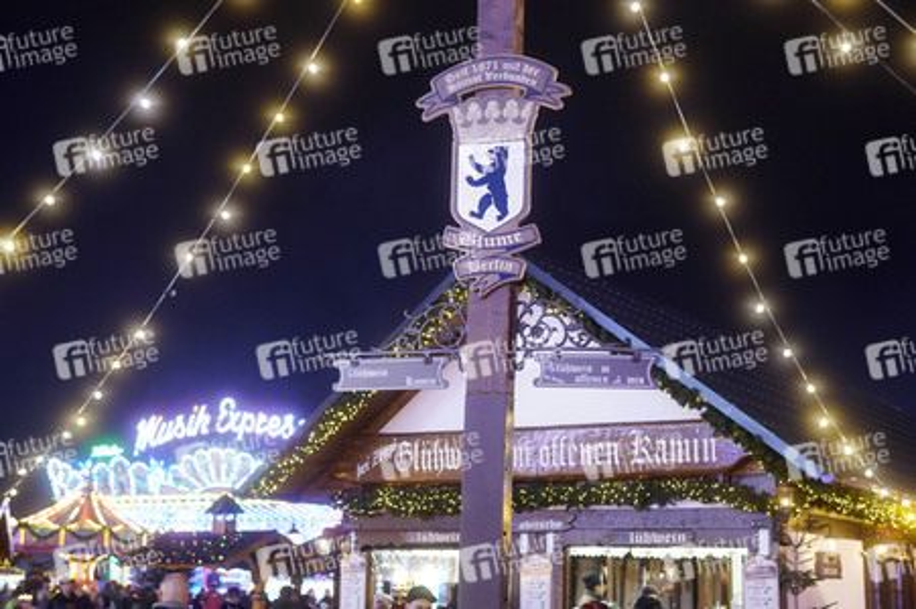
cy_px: 304
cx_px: 458
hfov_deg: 43.6
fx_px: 1144
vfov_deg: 29.8
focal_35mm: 45
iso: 640
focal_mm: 30
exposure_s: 1/80
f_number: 2.2
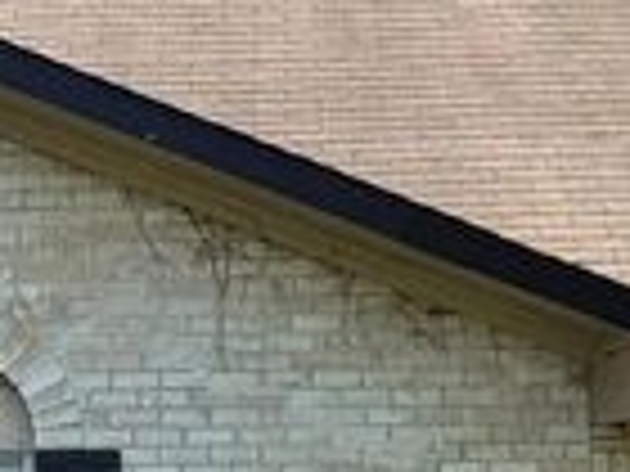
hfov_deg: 10.5
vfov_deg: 8.4
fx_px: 3185
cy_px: 638
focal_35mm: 175
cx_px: -580
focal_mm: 6.76
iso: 100
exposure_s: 1/1337
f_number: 1.78
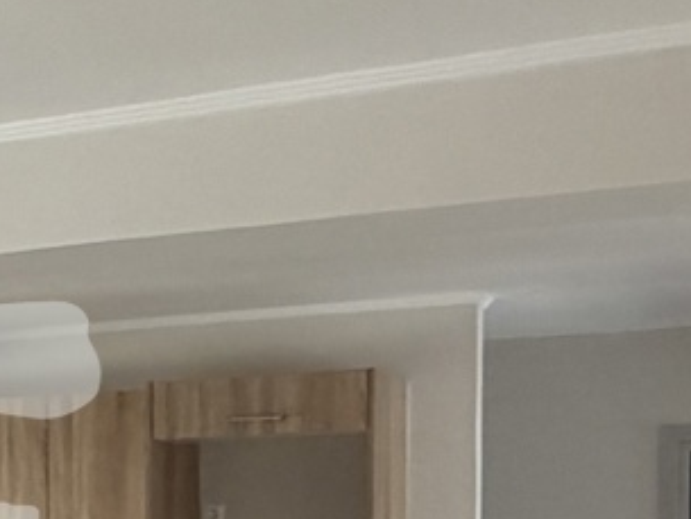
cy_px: 601
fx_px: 1757
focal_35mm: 88
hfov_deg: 19.1
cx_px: -390
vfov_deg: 16.2
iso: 125
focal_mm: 2.22
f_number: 2.2
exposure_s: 1/121
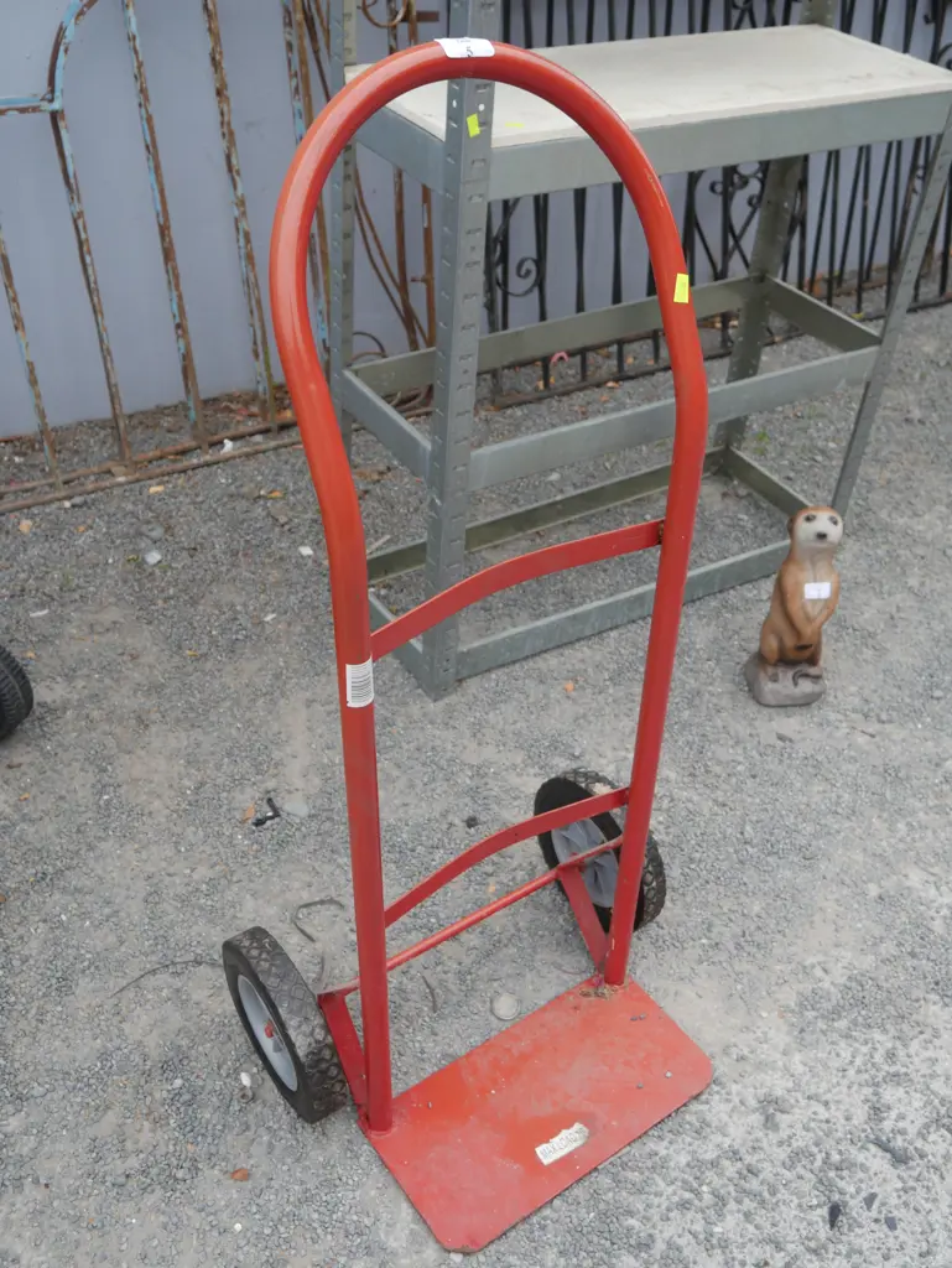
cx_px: 476
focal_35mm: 32
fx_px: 1172
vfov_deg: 56.8
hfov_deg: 44.2
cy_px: 634
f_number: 4.5
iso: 200
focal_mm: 16
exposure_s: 1/125
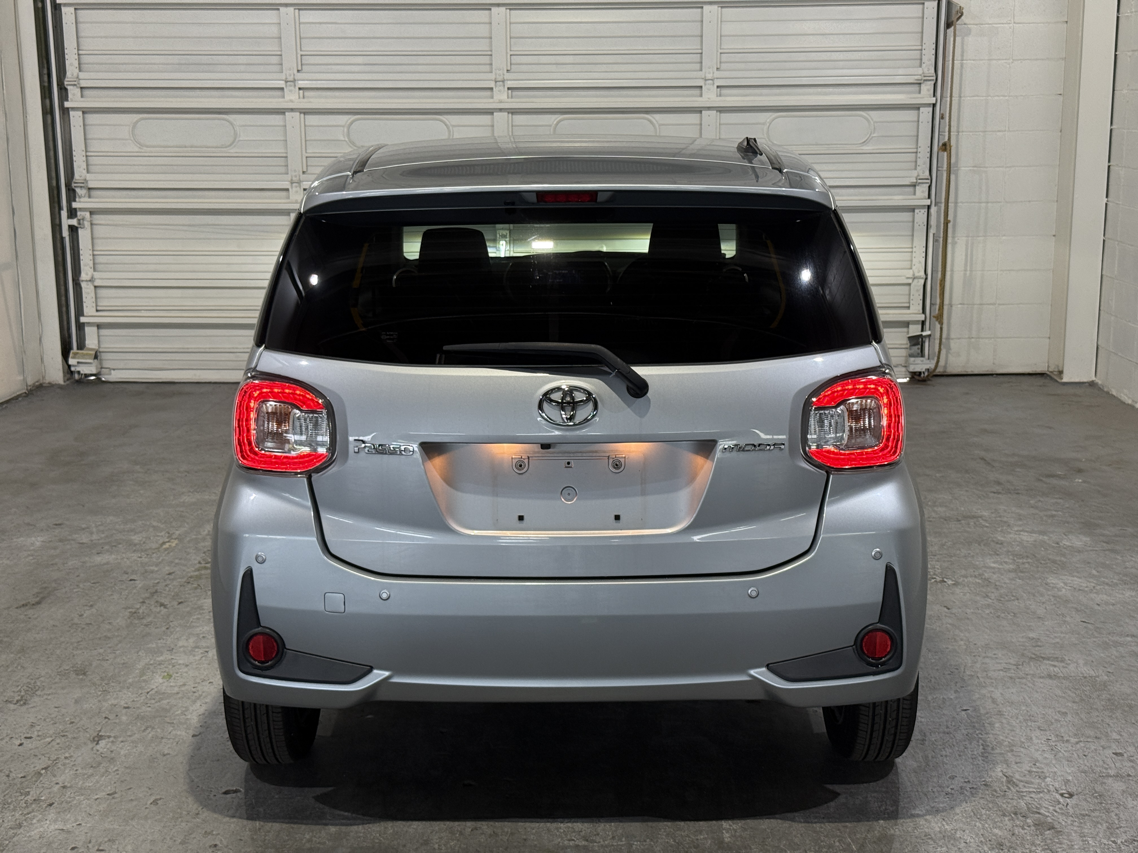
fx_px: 1578
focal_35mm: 48
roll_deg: +0.3
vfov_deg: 30.3
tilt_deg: -11.3
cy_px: 426
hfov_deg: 39.7
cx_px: 569
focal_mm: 6.76
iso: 125
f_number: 1.78
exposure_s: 1/120
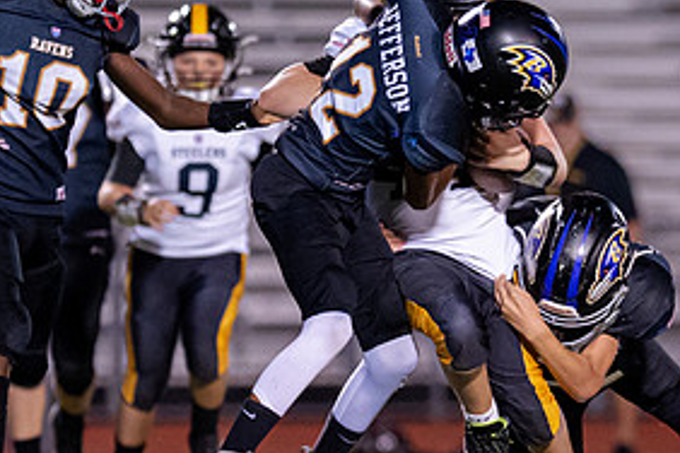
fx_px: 11861
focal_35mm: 628
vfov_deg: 2.2
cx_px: 496
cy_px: 288
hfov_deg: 3.3
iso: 2000
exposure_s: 1/1250
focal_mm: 135
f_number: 1.8
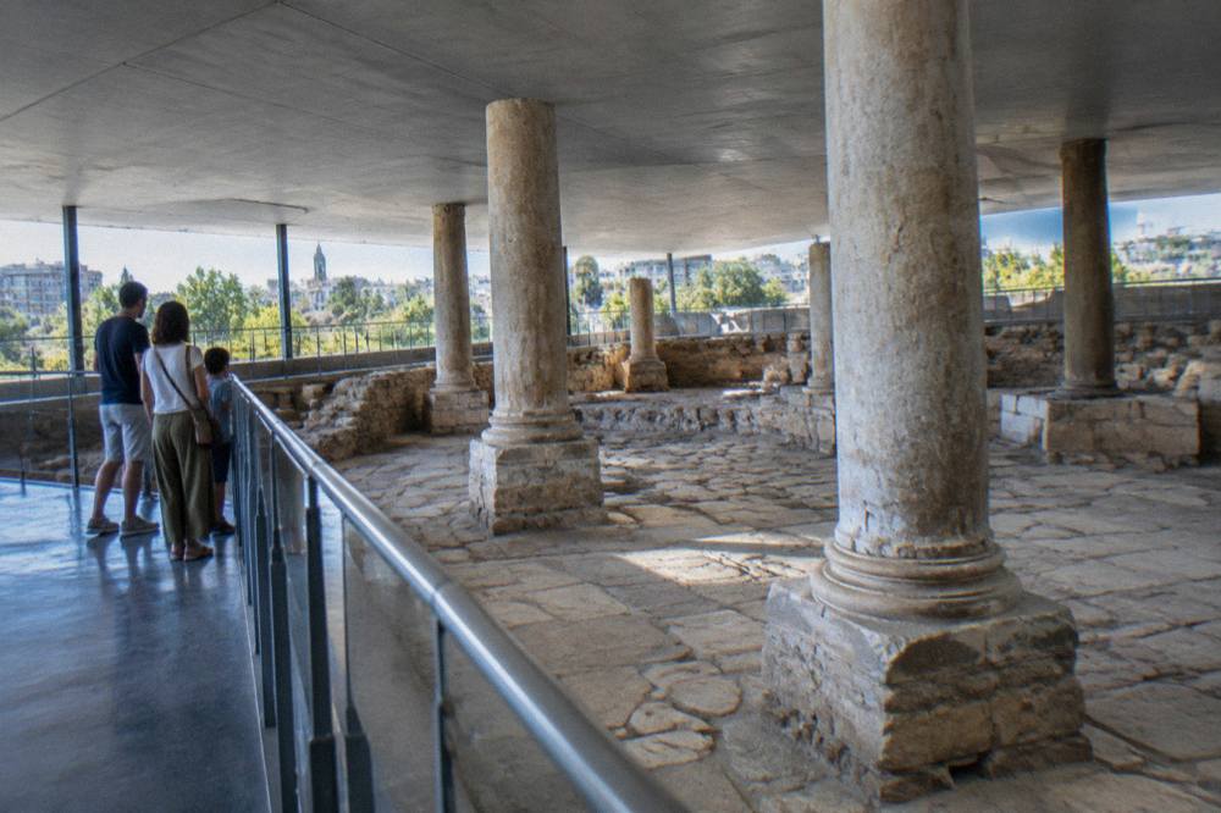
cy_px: 406
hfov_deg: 54.5
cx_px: 610
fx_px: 1187
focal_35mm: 35
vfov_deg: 37.8
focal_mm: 35
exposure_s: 1/50
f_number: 9
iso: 2000
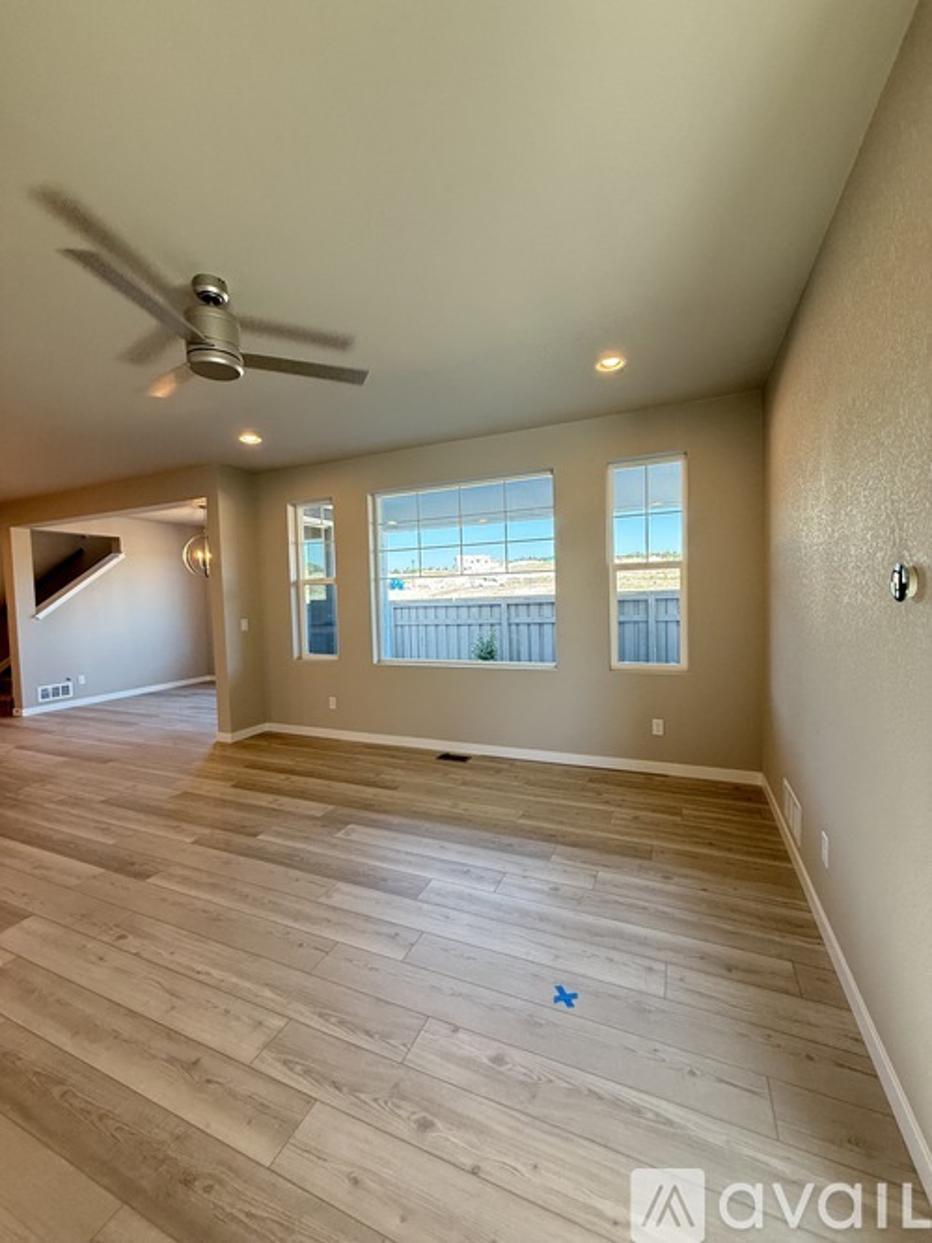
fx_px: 503
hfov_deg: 85.7
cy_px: 622
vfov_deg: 102.1
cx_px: 466
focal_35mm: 14
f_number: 2.2
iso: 200
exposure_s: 1/120
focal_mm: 2.22
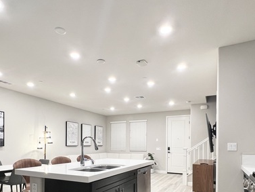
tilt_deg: +0.1
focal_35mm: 23
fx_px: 169
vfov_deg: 56.2
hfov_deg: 73.9
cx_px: 126
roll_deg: -0.5
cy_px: 142
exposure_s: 1/60
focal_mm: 1.57
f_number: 1.8
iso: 125
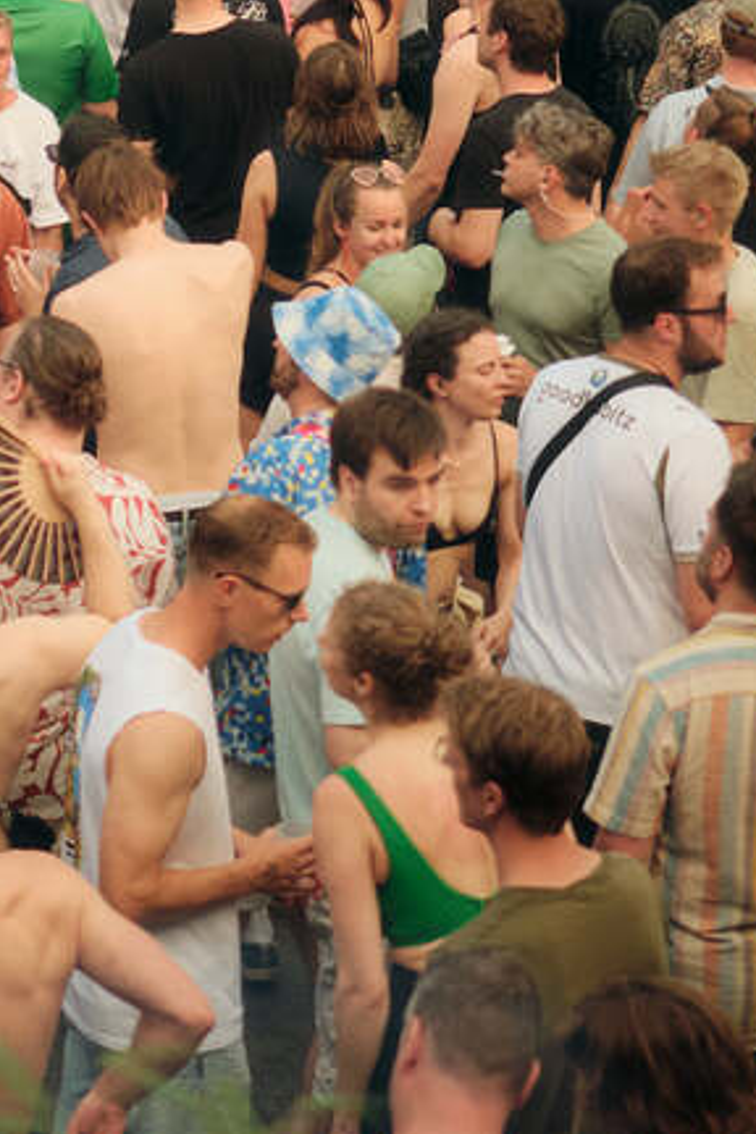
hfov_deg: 9.7
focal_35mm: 139
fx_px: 4378
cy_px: 102
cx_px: -234
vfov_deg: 14.6
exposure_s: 1/1250
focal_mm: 33
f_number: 1.4
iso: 640
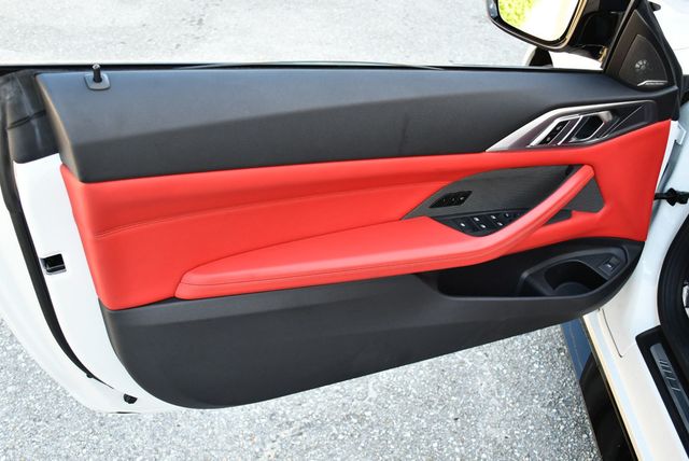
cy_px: 230
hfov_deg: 53.1
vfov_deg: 36.9
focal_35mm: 36
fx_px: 690
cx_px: 344
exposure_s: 1/250
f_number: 3.5
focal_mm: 18
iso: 450
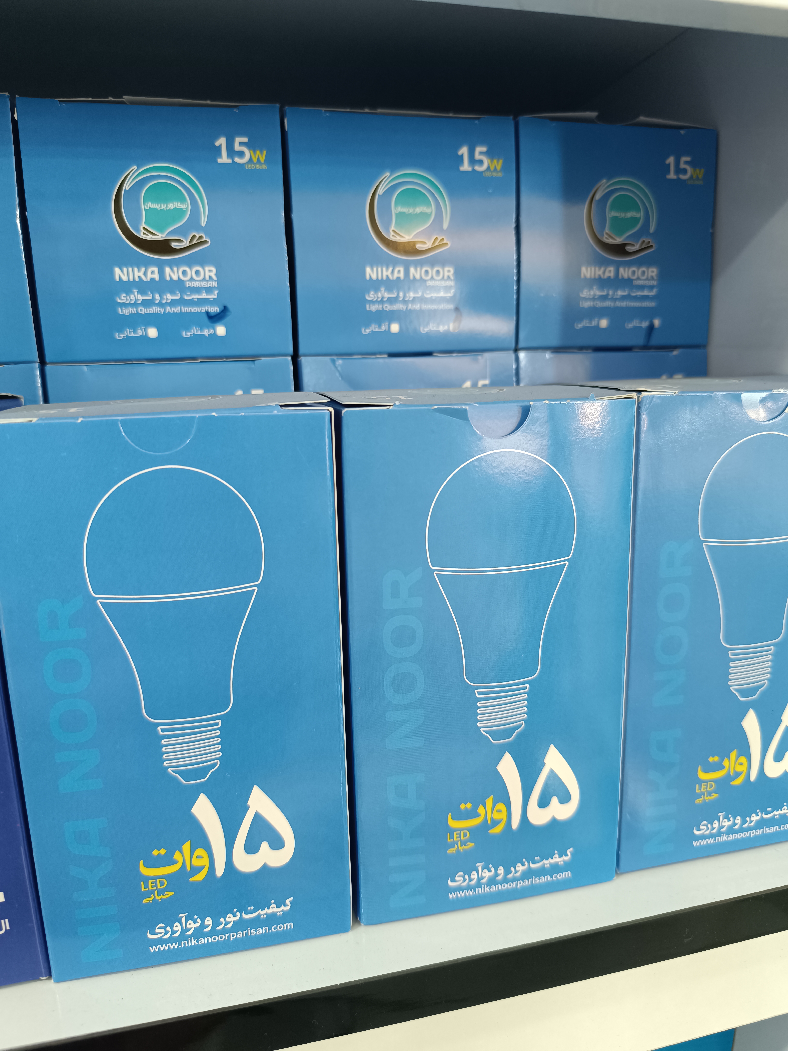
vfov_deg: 71.6
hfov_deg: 56.8
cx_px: 394
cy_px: 526
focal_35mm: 24
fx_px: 728
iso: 676
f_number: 1.65
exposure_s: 1/60
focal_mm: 6.14
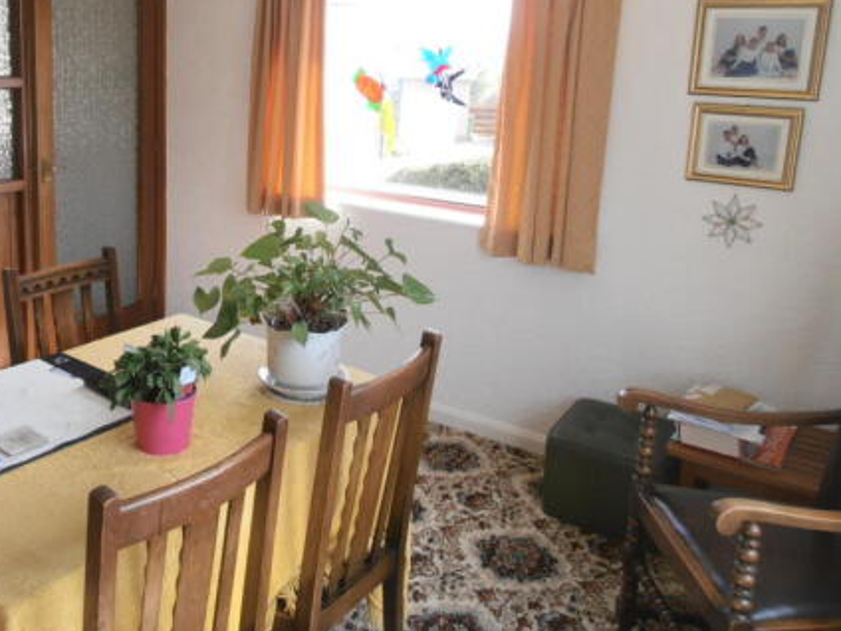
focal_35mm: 33
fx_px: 802
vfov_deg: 42.3
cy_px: 203
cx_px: 265
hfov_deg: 54.0
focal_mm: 4.2
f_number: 3
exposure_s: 1/80
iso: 80
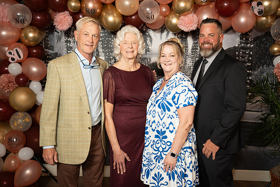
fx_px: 305
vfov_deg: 34.1
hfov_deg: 49.3
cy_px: 94
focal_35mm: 39
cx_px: 140
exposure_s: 1/160
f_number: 2.8
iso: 1000
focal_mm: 39.2
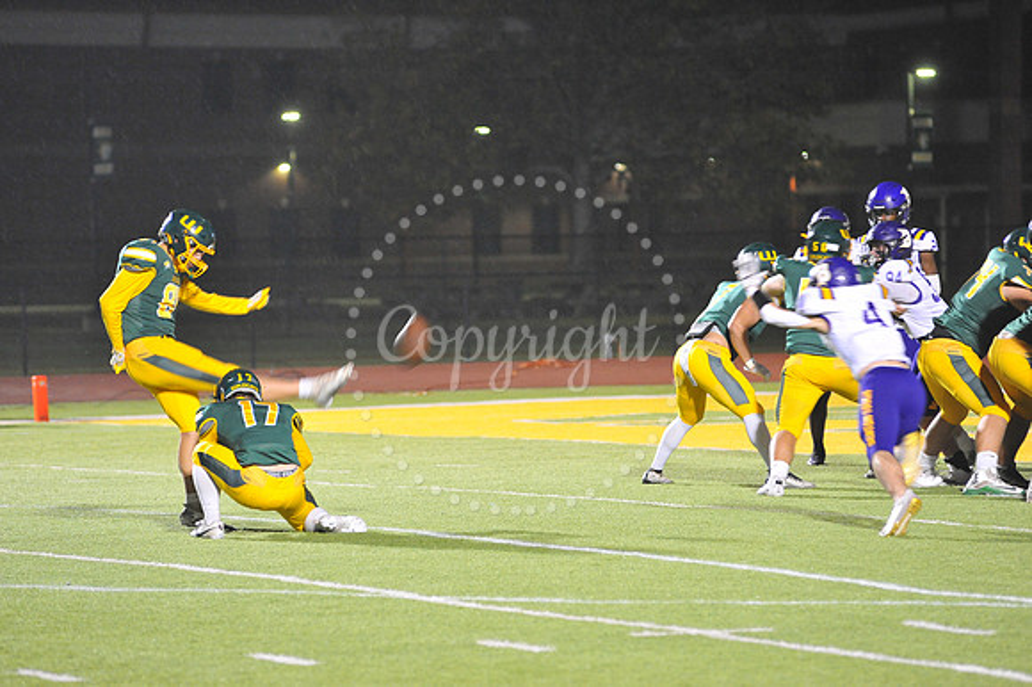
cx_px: 516
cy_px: 344
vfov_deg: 6.9
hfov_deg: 10.3
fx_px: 5730
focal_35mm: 200
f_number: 4
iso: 4000
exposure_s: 1/160
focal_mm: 200
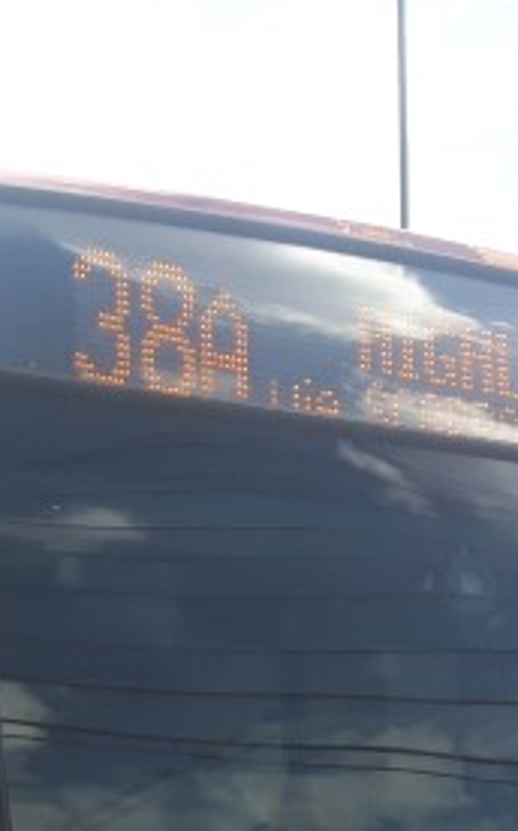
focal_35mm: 122
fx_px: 2761
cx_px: 63
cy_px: 1072
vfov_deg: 16.2
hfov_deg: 10.7
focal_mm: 3.7
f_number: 1.9
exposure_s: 1/1026
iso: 40
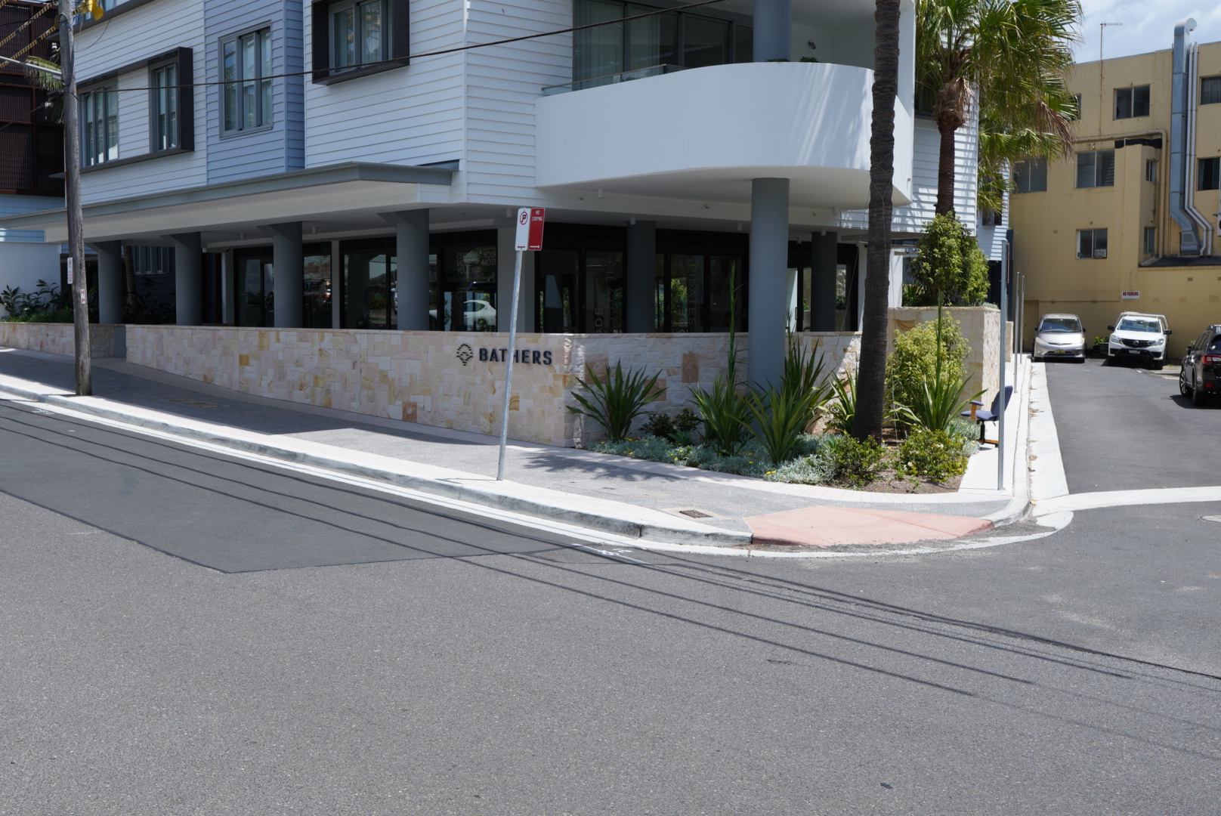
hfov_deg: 48.4
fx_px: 1358
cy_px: 408
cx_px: 610
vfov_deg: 33.5
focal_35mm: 40
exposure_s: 1/800
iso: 160
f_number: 5.6
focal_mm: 27
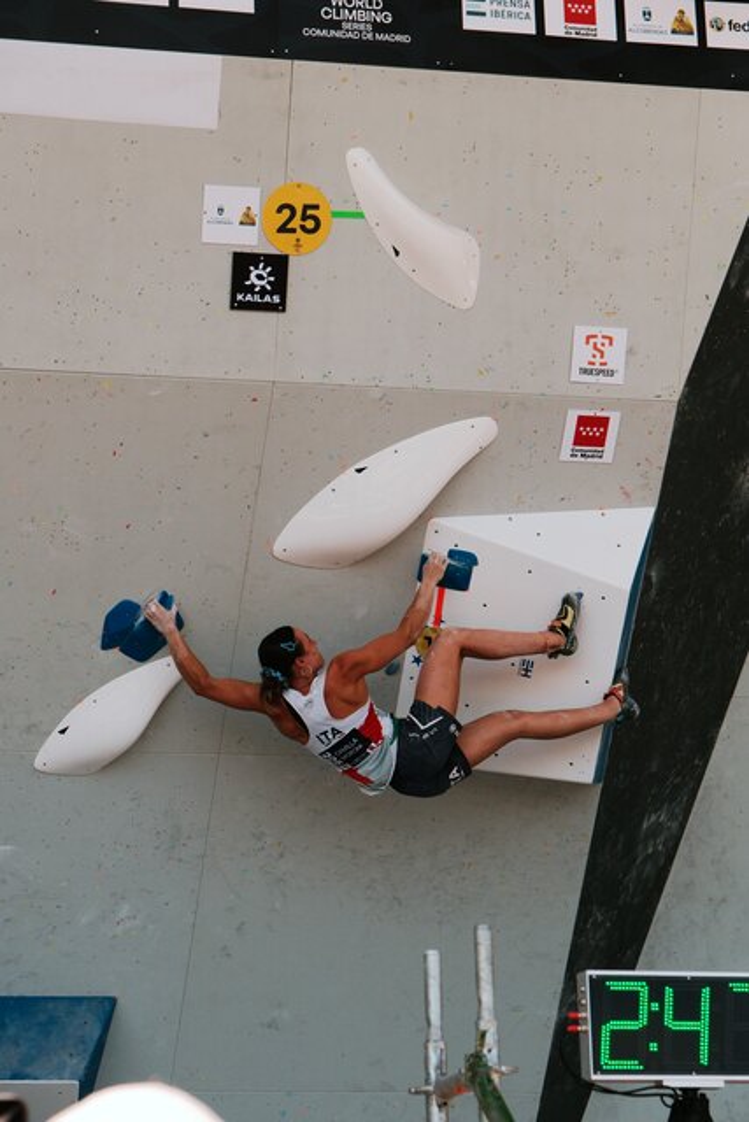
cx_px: 374
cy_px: 561
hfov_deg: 11.4
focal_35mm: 120
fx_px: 3743
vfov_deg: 17.1
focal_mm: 80
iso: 1000
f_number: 5.6
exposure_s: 1/1700
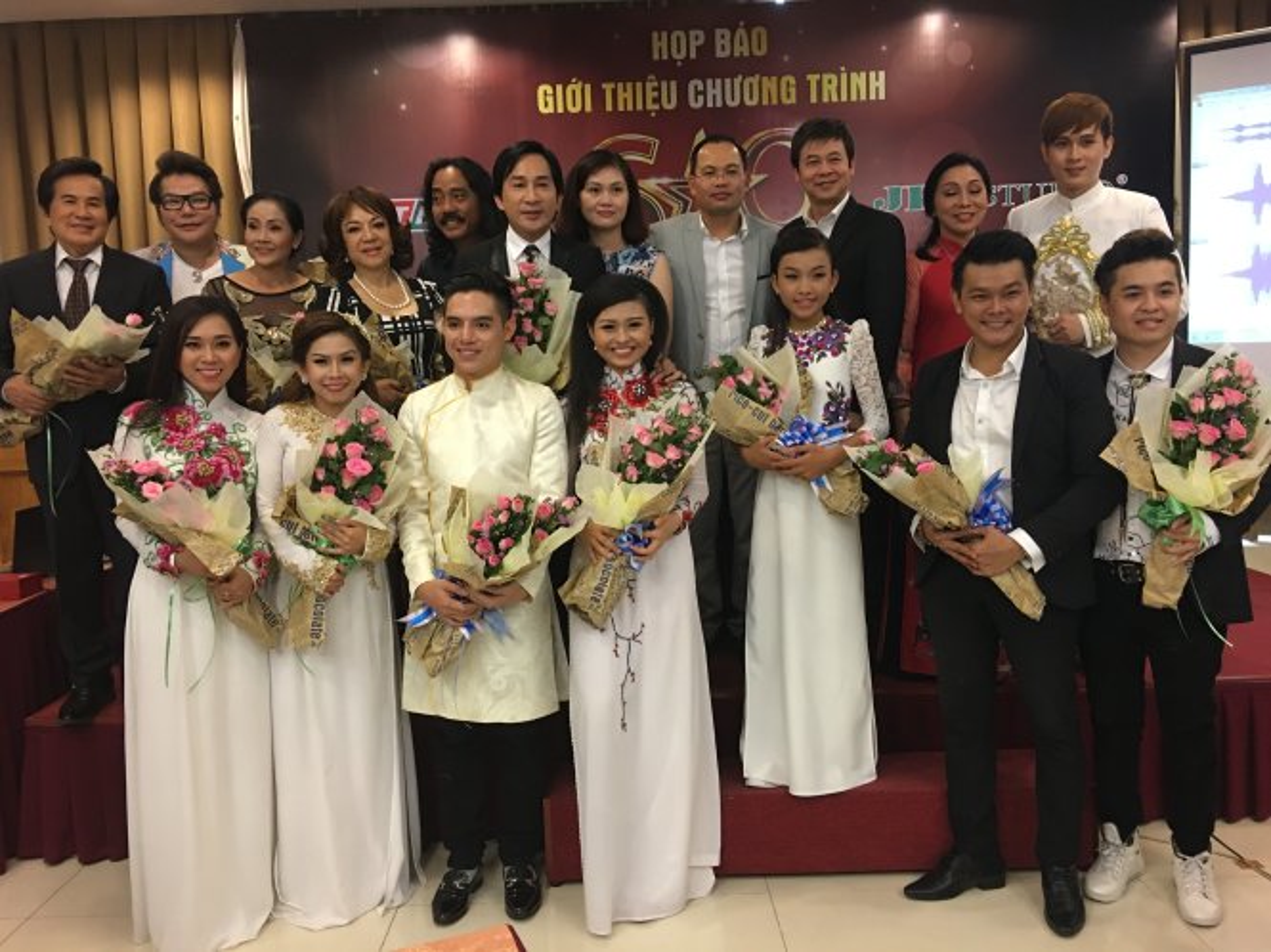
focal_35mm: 29
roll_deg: +1.7
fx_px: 1064
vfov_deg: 48.2
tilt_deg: -4.5
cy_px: 476
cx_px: 636
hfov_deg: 61.7
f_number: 2.2
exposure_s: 1/17
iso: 100
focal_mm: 4.15
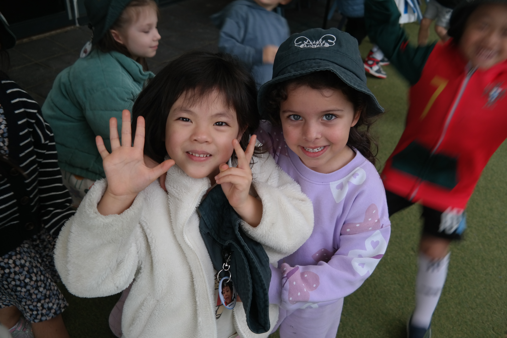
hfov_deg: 61.9
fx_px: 422
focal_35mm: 30
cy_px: 169
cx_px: 254
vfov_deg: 43.6
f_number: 3.5
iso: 200
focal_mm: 20
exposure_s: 1/60
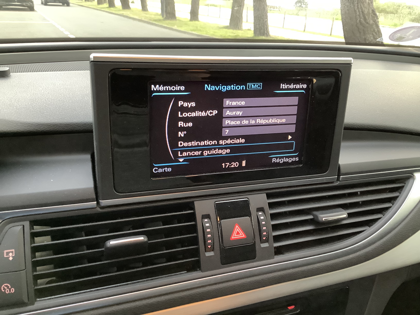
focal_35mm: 31
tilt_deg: -22.6
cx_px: 210
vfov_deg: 45.4
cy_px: 158
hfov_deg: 58.4
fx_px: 376
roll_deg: -4.1
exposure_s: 1/33
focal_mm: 3.3
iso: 320
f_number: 2.4
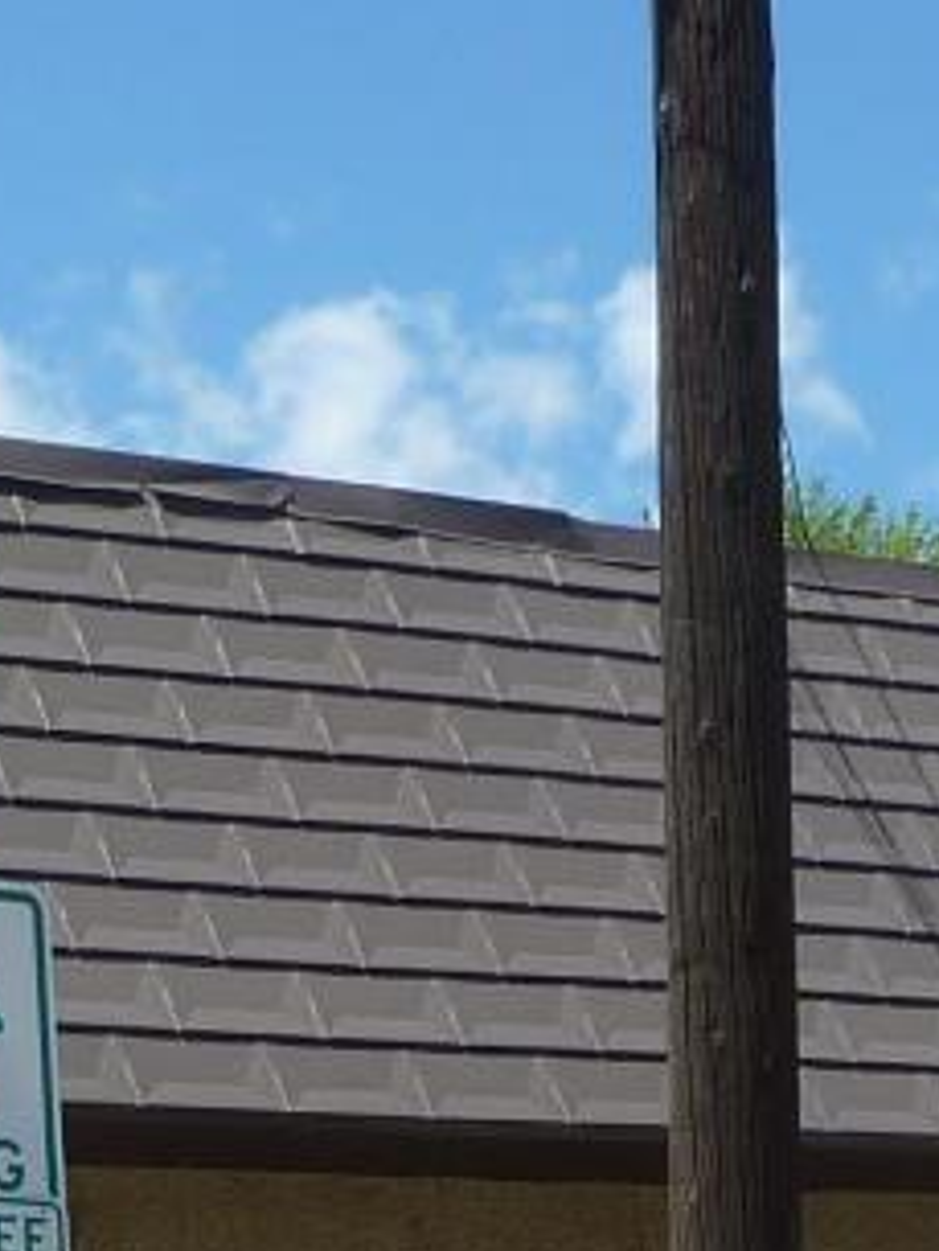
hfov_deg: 11.3
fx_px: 4735
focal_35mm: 131
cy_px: 2227
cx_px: 267
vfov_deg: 13.5
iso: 80
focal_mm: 4.1
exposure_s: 1/400
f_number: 4.5
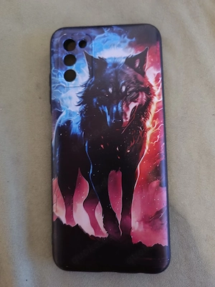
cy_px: 144
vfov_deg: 71.6
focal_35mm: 24
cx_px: 108
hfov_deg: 56.8
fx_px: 199
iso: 5467
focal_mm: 6.14
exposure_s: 1/8.34
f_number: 1.65
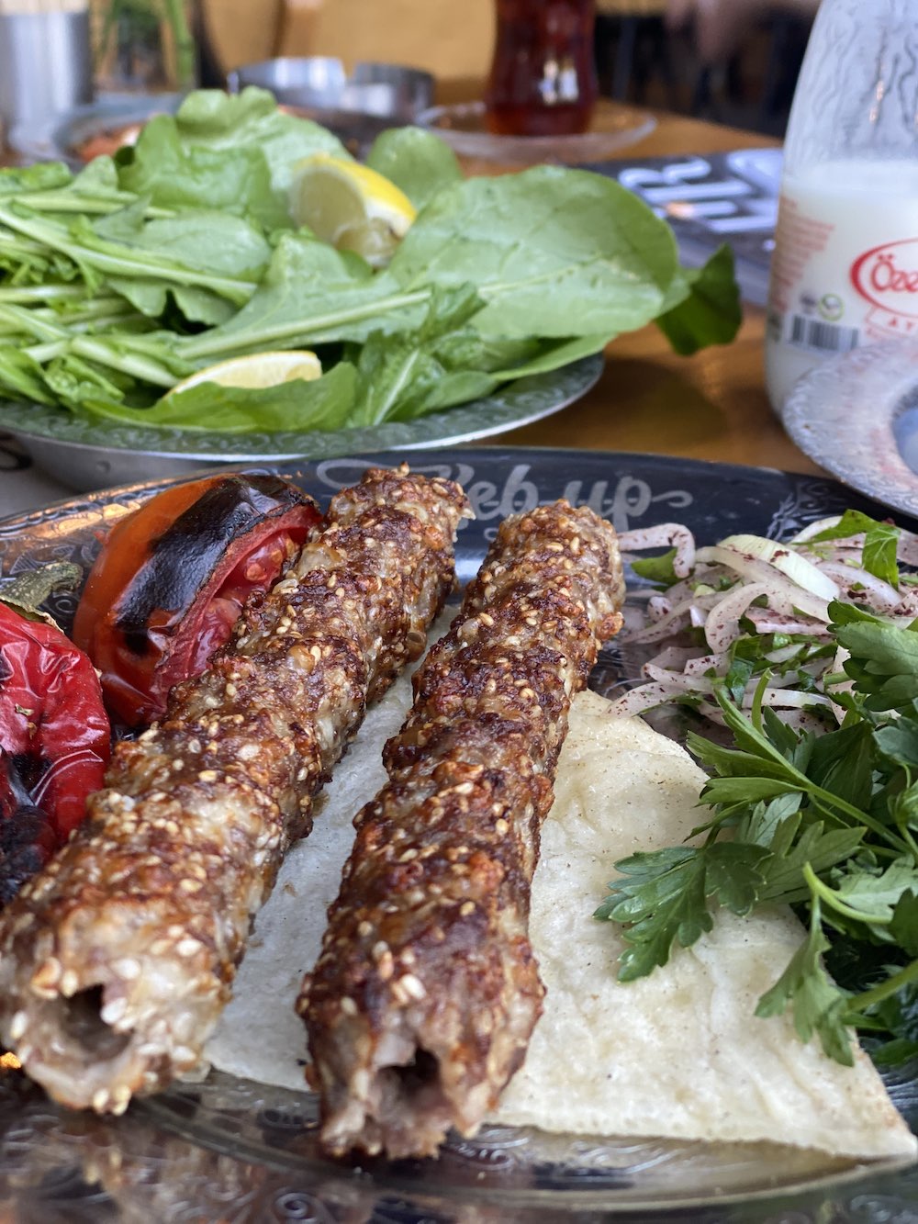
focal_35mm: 52
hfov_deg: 28.0
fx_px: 1838
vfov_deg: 36.8
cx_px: 459
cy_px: 612
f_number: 2
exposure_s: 1/100
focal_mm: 6
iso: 100
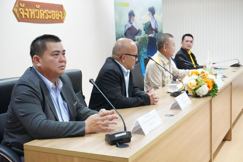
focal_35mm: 52
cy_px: 81
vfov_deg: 25.8
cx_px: 122
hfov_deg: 37.8
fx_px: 354
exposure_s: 1/200
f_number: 7.1
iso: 20000
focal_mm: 35
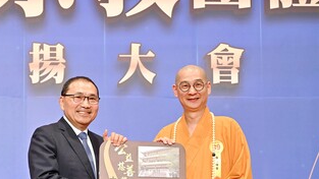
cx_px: 142
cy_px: 132
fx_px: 905
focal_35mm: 107
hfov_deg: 20.0
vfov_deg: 11.3
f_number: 4
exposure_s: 1/125
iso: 560
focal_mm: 80
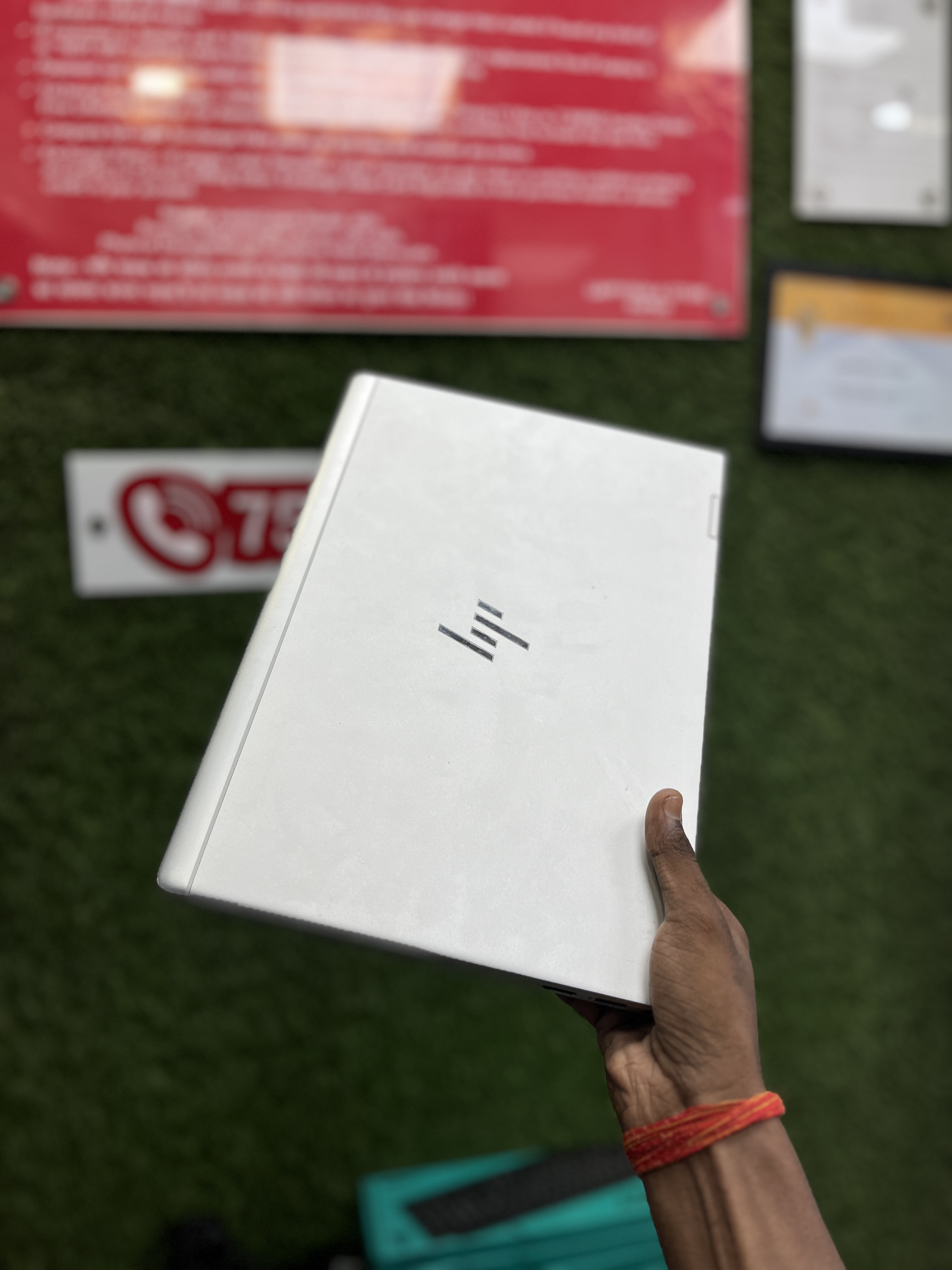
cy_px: 635
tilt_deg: -5.8
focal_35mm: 26
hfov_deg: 53.1
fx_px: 953
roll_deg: +3.3
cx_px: 476
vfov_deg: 67.3
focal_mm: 5.1
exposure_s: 1/174
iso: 40
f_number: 1.6
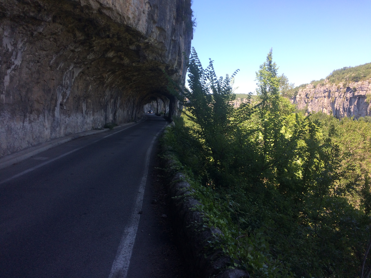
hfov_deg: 61.7
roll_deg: -1.8
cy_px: 139
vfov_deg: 48.2
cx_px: 186
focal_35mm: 29
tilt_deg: -3.3
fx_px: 311
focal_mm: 4.15
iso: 32
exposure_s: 1/570
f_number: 2.2
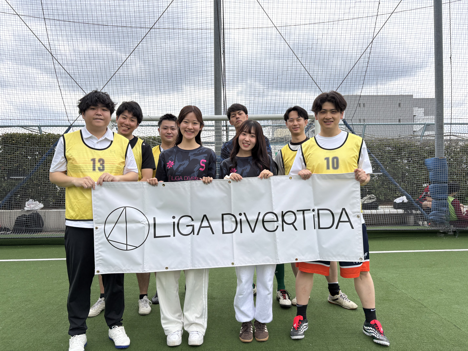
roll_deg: +1.5
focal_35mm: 26
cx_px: 234
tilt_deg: -0.2
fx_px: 352
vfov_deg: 53.1
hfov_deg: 67.3
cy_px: 176
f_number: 1.6
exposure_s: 1/2141
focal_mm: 5.96
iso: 50
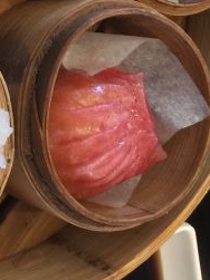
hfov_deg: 17.3
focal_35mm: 81
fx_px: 656
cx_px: -50
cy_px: -25
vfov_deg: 22.8
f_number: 2.2
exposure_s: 1/17
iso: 50
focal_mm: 4.15
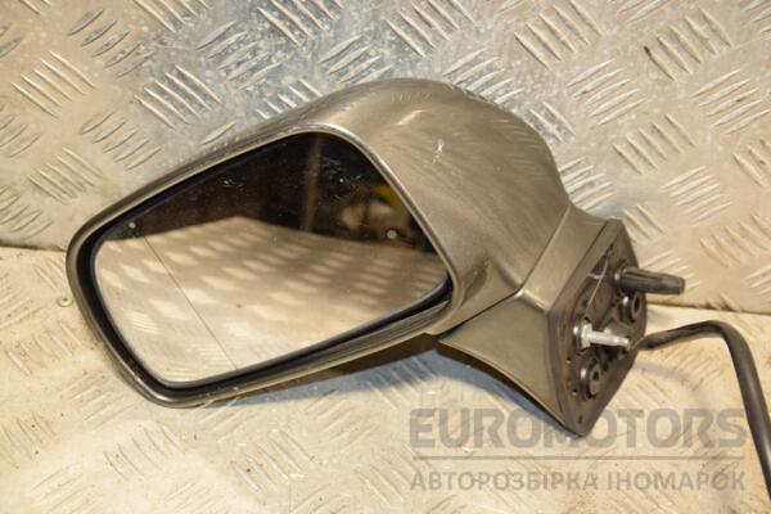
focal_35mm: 63
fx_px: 1349
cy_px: 257
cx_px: 386
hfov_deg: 31.9
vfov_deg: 21.6
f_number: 4.8
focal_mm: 42
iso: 800
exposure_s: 1/200
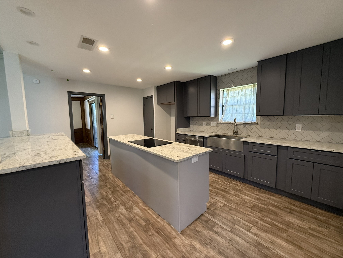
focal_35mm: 14
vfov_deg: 85.7
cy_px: 129
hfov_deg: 102.1
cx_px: 172
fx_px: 139
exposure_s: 1/60
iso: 250
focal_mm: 2.22
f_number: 2.2
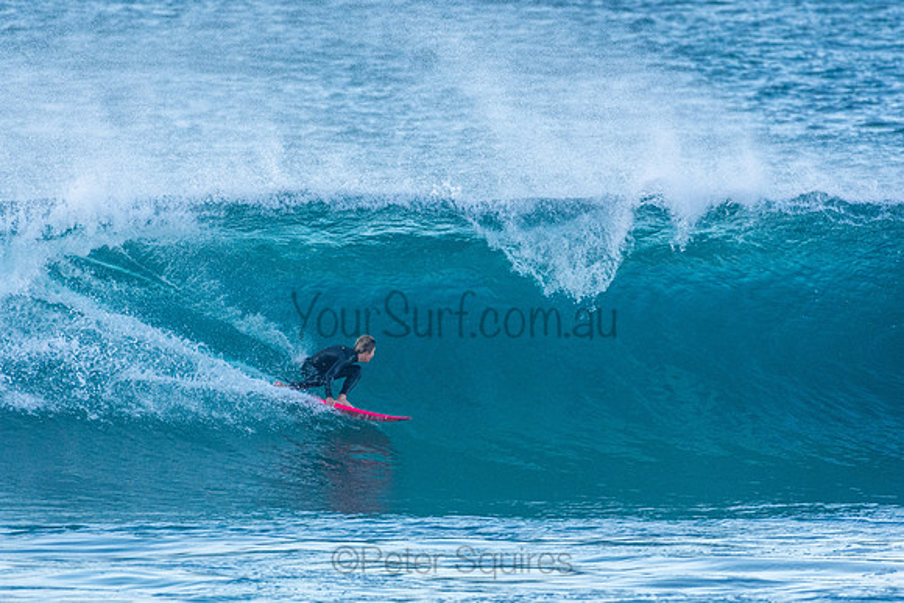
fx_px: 18837
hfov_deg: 2.7
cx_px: 452
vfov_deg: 1.8
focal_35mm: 750
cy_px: 302
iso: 1400
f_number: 5.6
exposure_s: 1/1600
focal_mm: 500
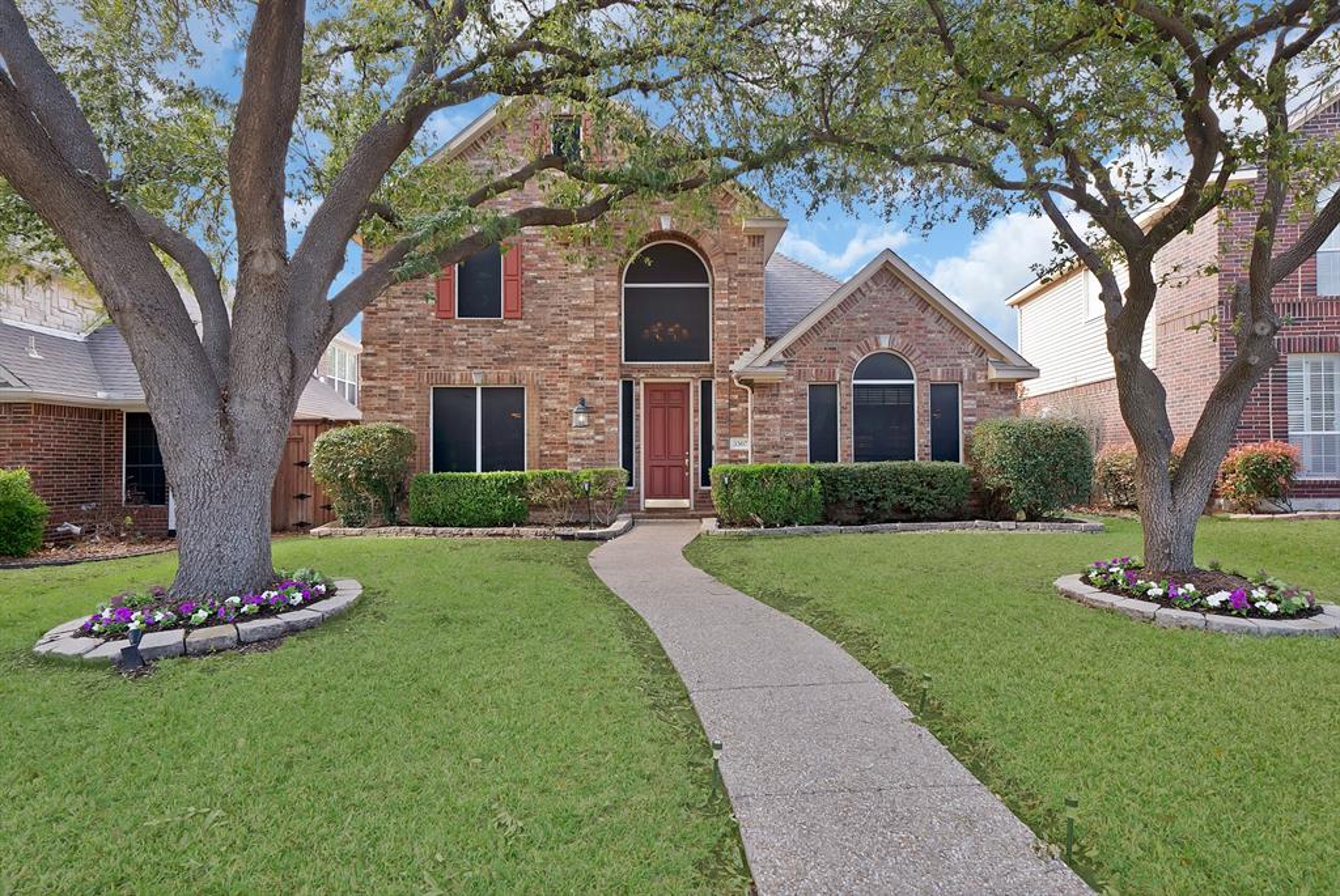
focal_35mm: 19
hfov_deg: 86.8
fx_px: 708
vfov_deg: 64.7
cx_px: 670
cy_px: 448
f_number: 9
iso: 640
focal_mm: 19
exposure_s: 1/30
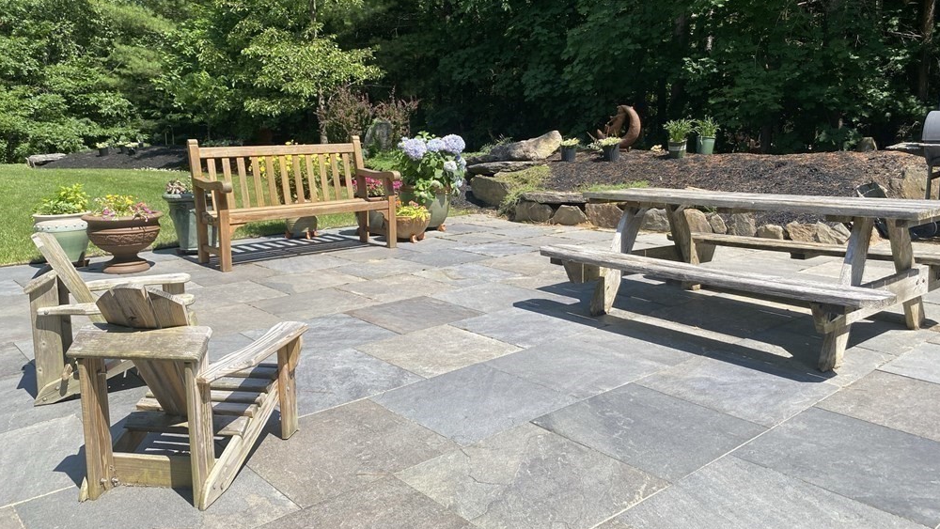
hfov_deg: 66.1
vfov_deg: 40.1
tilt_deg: -7.8
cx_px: 478
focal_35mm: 29
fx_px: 723
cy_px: 224
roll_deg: +1.0
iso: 32
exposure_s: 1/1464
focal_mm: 4.25
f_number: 1.8
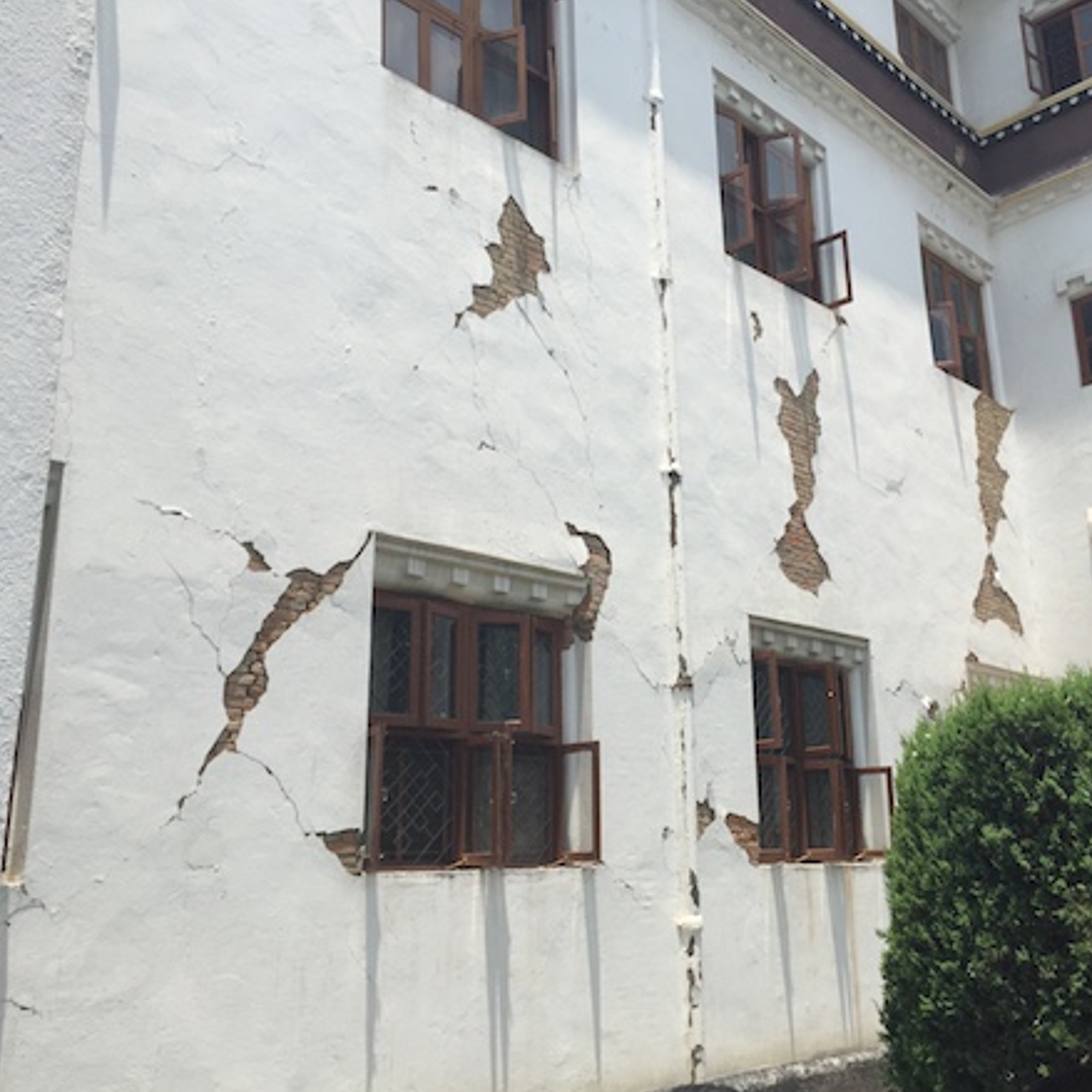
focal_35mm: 35
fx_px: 1249
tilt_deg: +13.8
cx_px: 696
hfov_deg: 46.7
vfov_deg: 47.2
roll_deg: +1.4
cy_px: 547
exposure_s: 1/2083
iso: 32
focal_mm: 4.15
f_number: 2.2
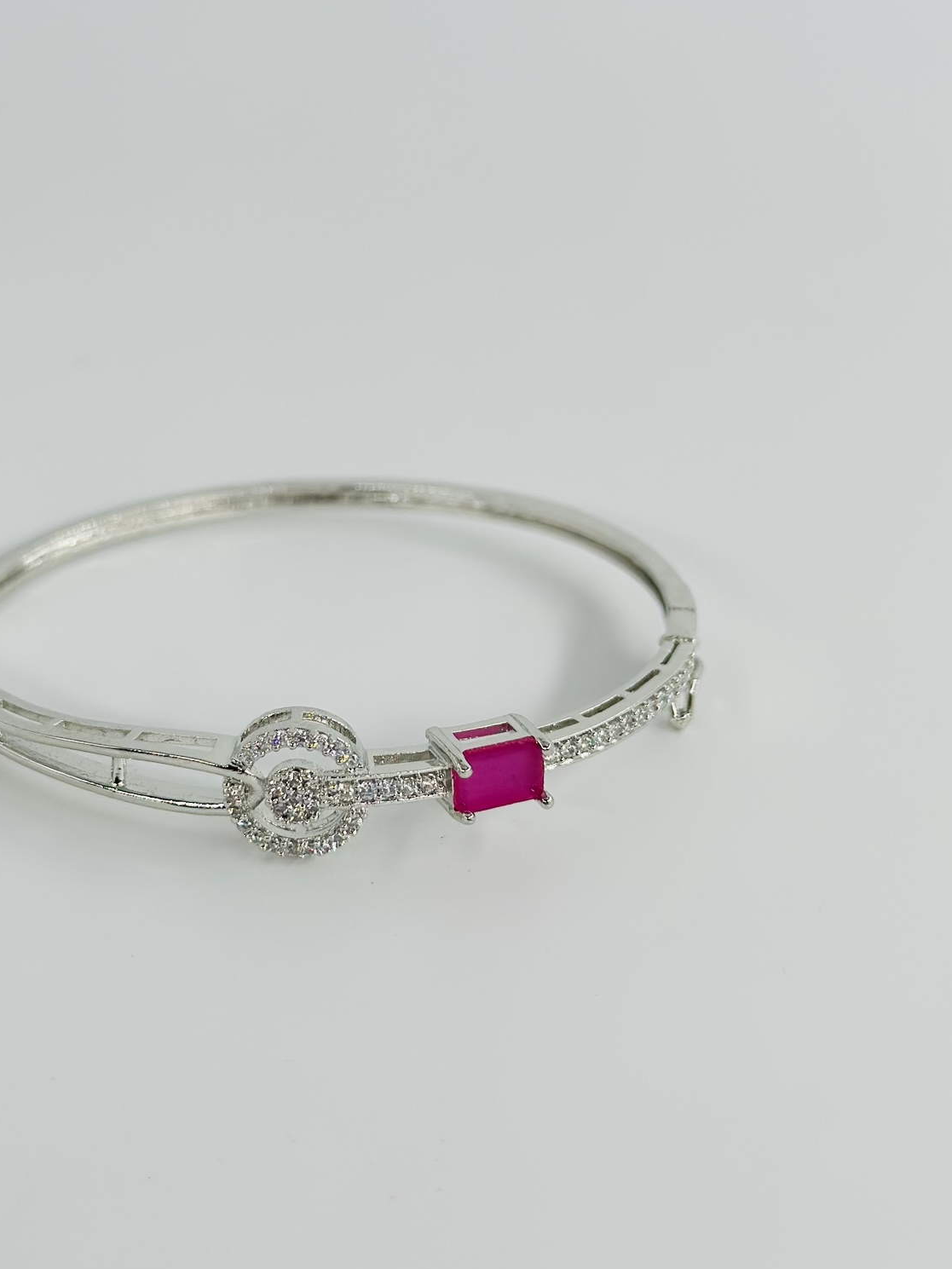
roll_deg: -2.0
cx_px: 353
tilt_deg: -29.3
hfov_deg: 22.5
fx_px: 2383
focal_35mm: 65
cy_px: 531
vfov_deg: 29.8
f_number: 1.78
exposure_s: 1/1992
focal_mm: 6.86
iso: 100
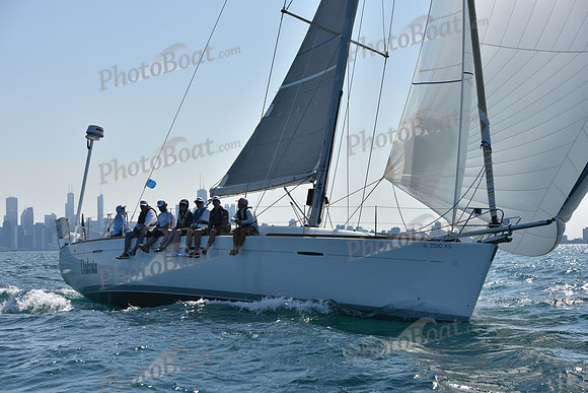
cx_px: 294
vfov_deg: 19.5
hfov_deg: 28.8
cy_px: 196
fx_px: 1144
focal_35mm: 70
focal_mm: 70
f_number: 8
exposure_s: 1/1600
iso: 250
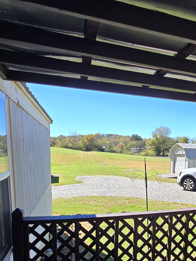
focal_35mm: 28
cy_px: 171
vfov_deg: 62.1
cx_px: 142
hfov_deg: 48.2
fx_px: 211
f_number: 2.2
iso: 125
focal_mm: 2.2
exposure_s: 1/2000
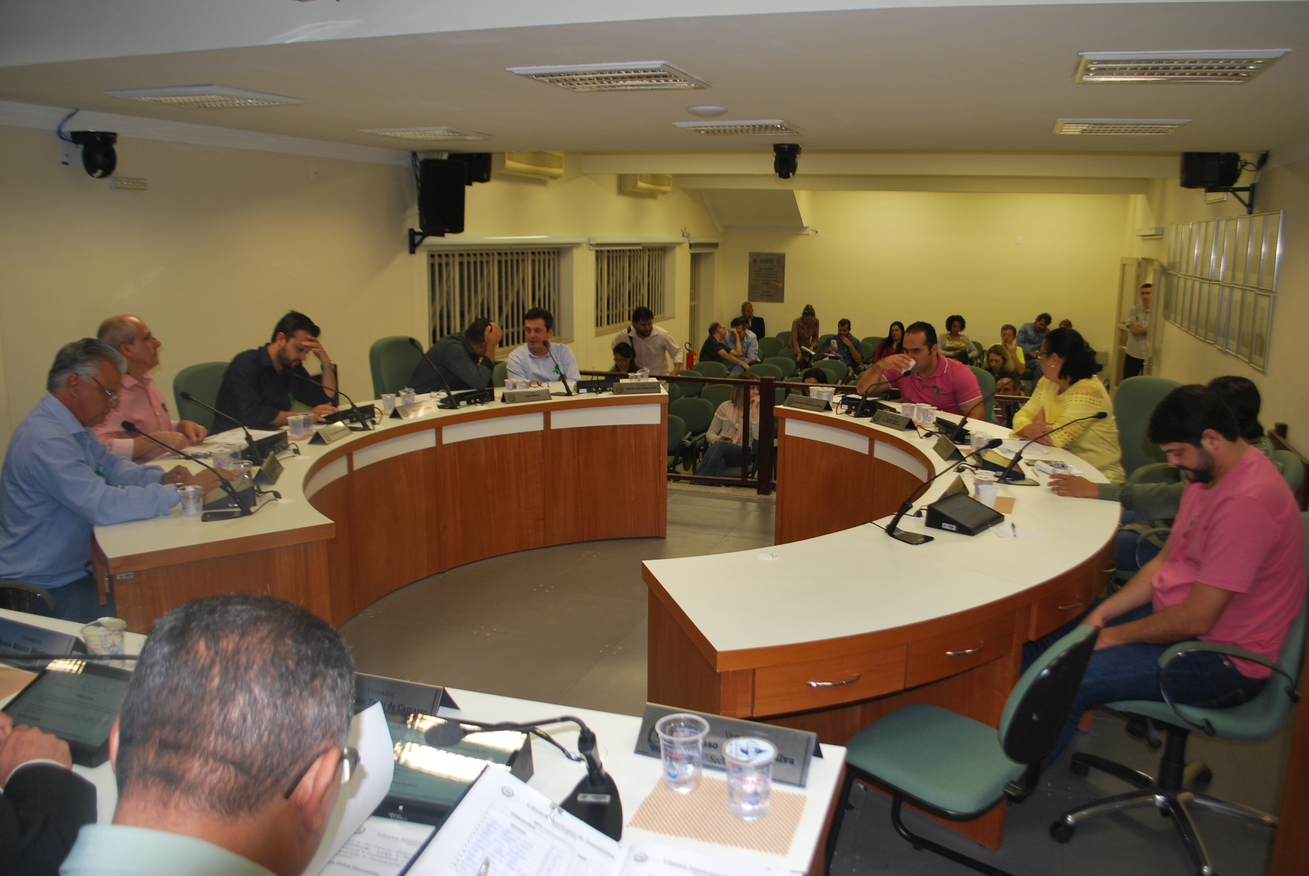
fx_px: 983
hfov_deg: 67.3
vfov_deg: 48.0
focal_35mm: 27
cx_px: 654
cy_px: 438
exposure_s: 1/60
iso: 200
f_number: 3.5
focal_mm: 18
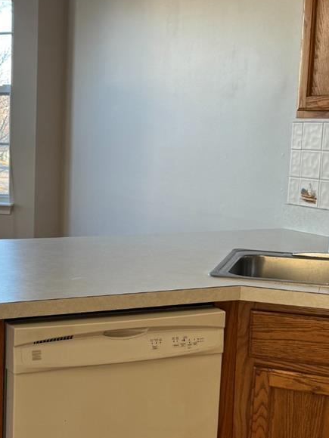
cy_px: 230
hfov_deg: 22.9
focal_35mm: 62
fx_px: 786
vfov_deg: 31.2
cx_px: 16
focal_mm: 6.76
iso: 100
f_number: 1.78
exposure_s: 1/120
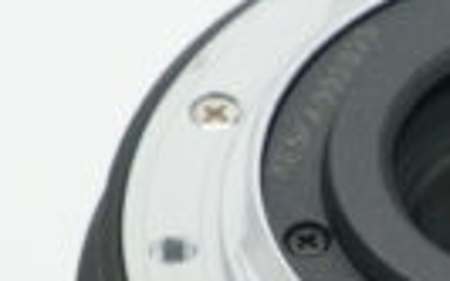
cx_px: 531
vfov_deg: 2.7
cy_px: 295
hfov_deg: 4.3
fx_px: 5909
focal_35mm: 482
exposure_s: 1/100
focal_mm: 70
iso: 400
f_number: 13
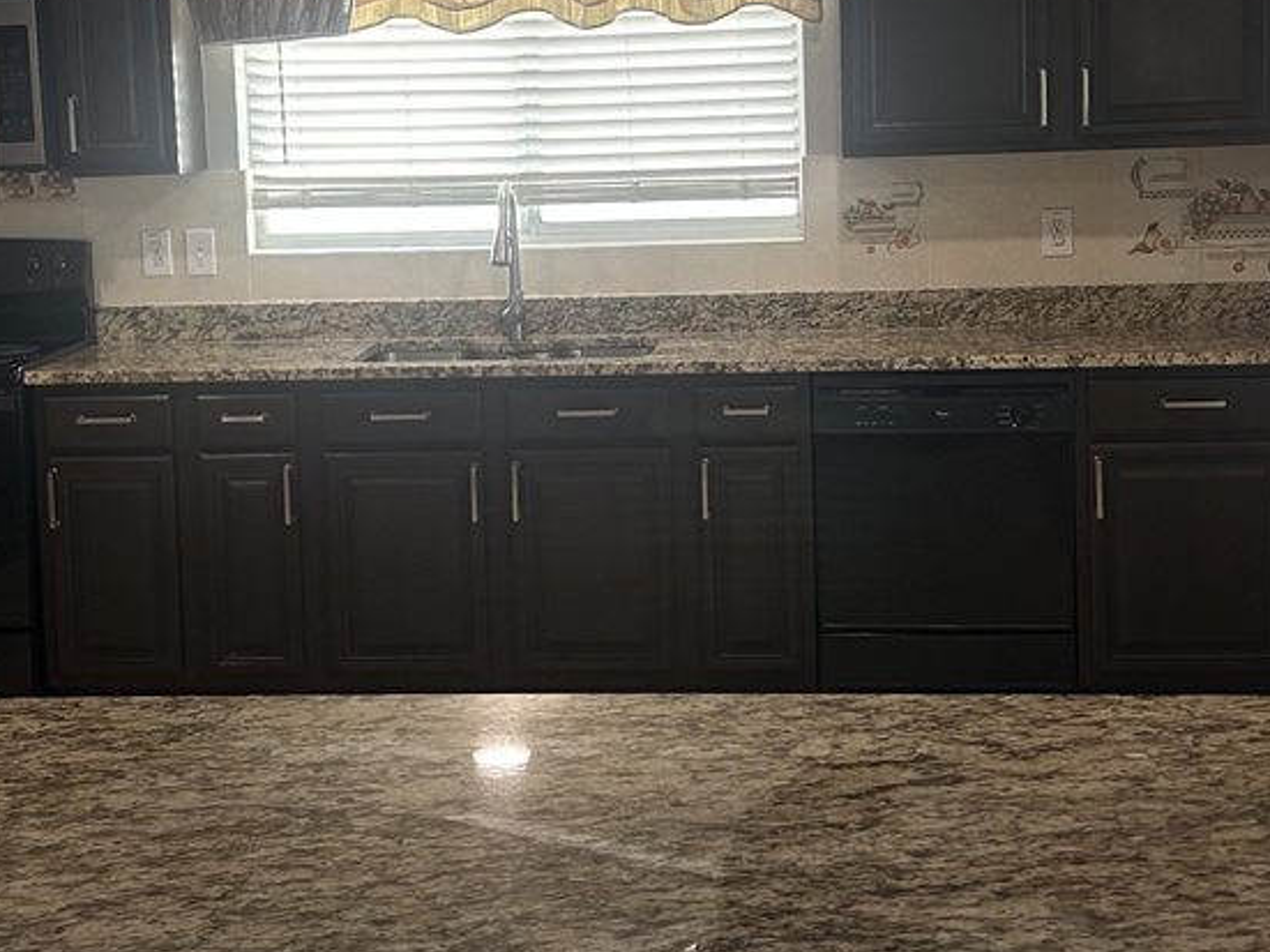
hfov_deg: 28.5
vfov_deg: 21.5
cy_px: 334
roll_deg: +1.3
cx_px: 532
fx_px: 2494
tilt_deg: -5.5
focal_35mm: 68
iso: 80
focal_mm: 5.7
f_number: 1.5
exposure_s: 1/120
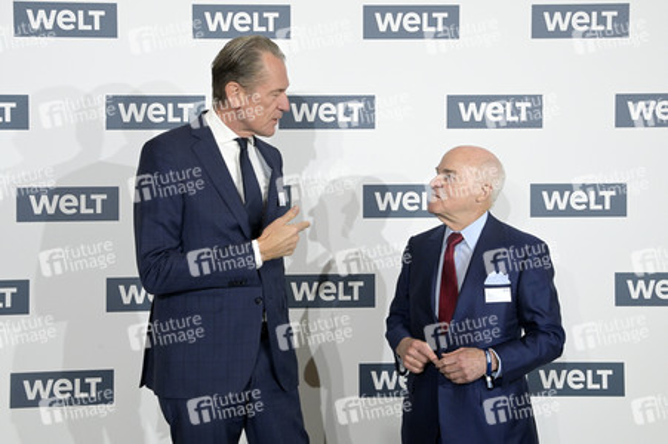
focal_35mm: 55
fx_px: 1020
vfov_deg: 24.6
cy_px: 222
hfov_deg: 36.3
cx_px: 334
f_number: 8
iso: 5000
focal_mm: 55
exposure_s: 1/320
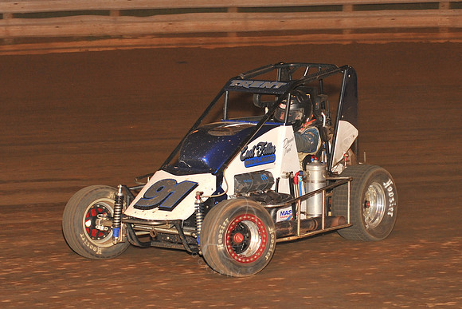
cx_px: 231
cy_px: 154
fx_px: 1027
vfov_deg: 17.1
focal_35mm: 80
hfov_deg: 25.4
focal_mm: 80
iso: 1000
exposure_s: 1/250
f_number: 6.3
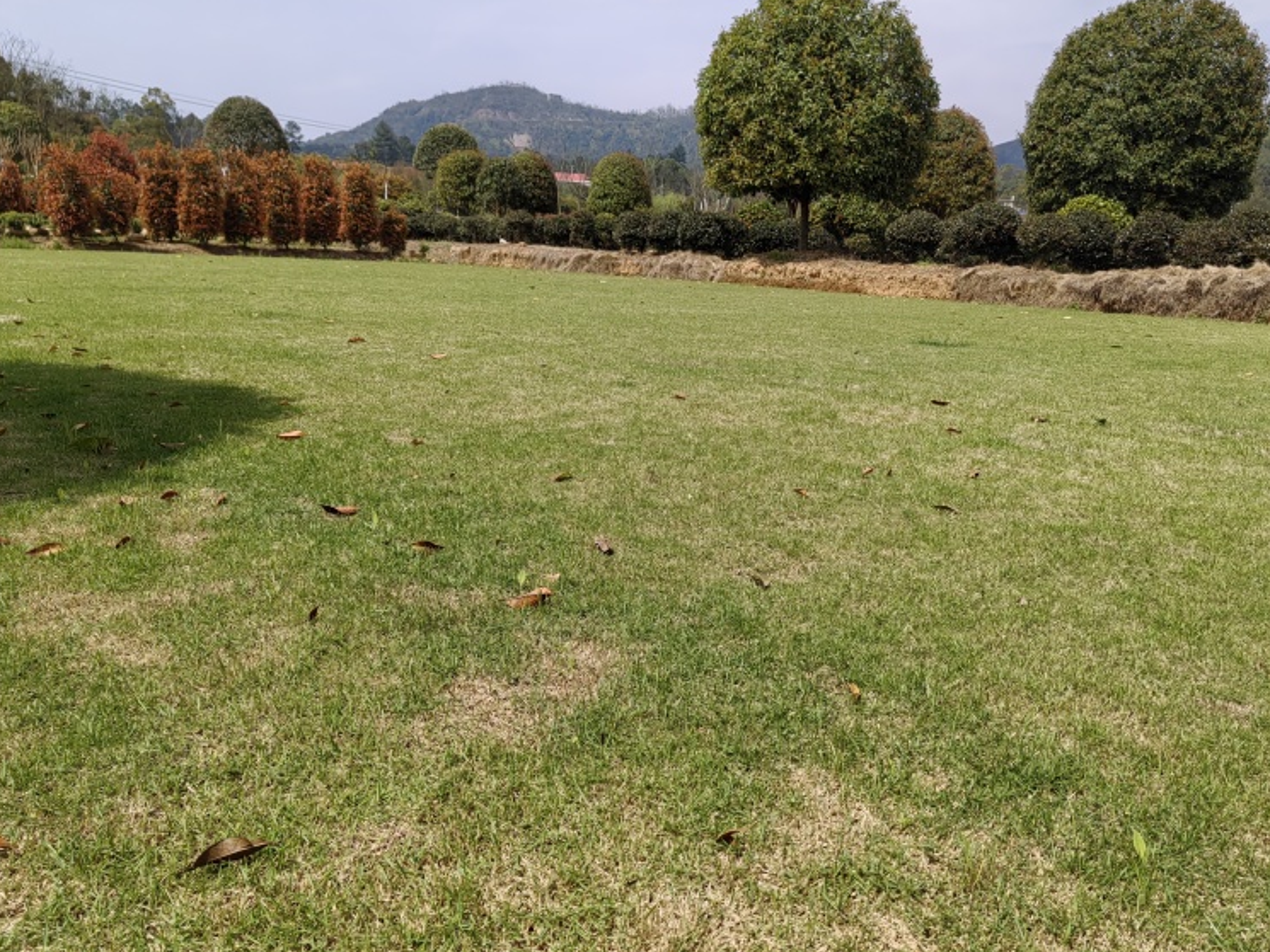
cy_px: 508
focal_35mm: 29
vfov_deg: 48.2
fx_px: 1064
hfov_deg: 61.6
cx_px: 670
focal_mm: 5.52
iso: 50
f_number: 1.9
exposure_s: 1/3257
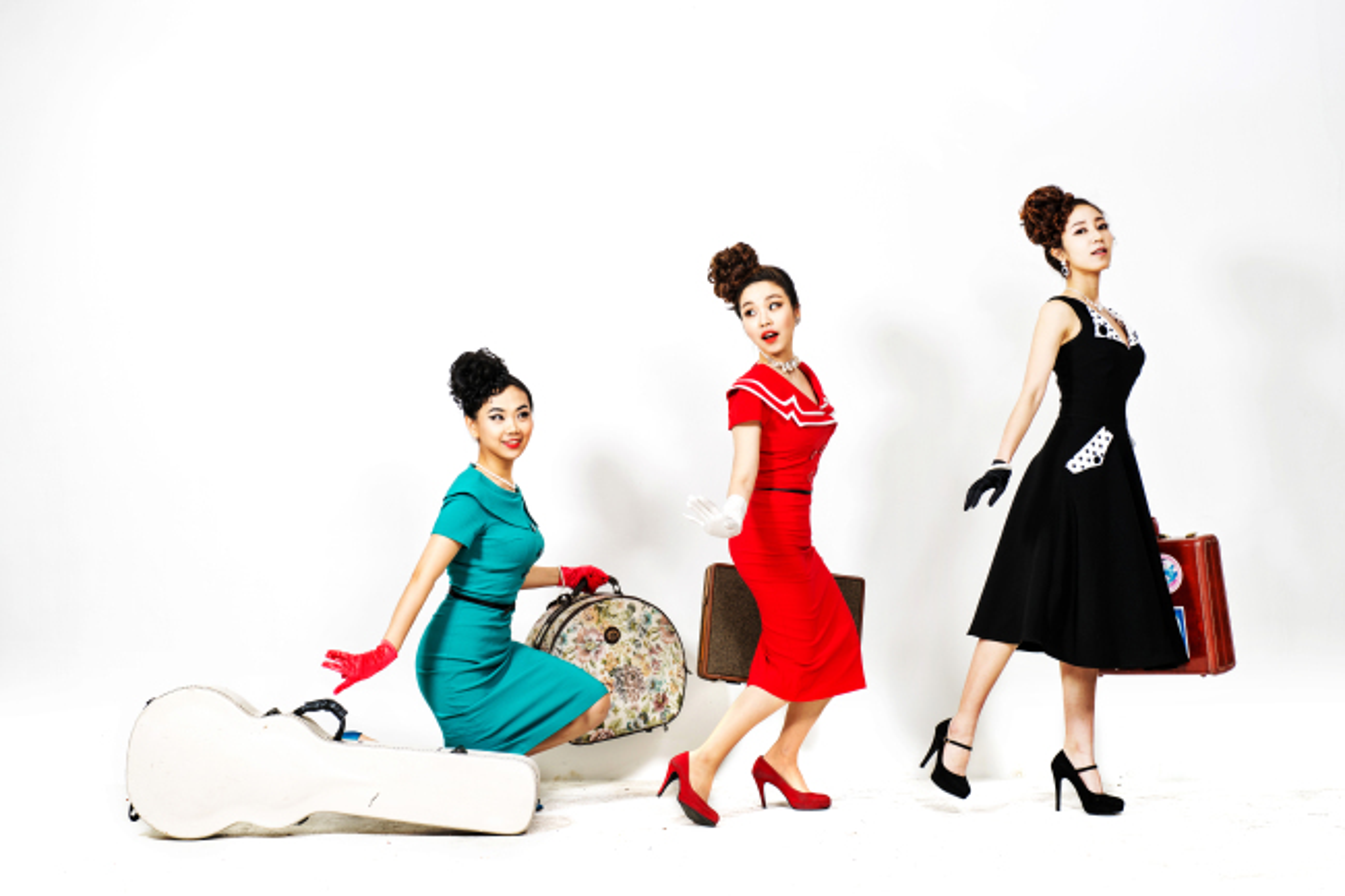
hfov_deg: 38.2
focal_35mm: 52
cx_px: 672
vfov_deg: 26.0
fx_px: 1942
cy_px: 448
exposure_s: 1/100
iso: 50
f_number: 5.6
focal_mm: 52
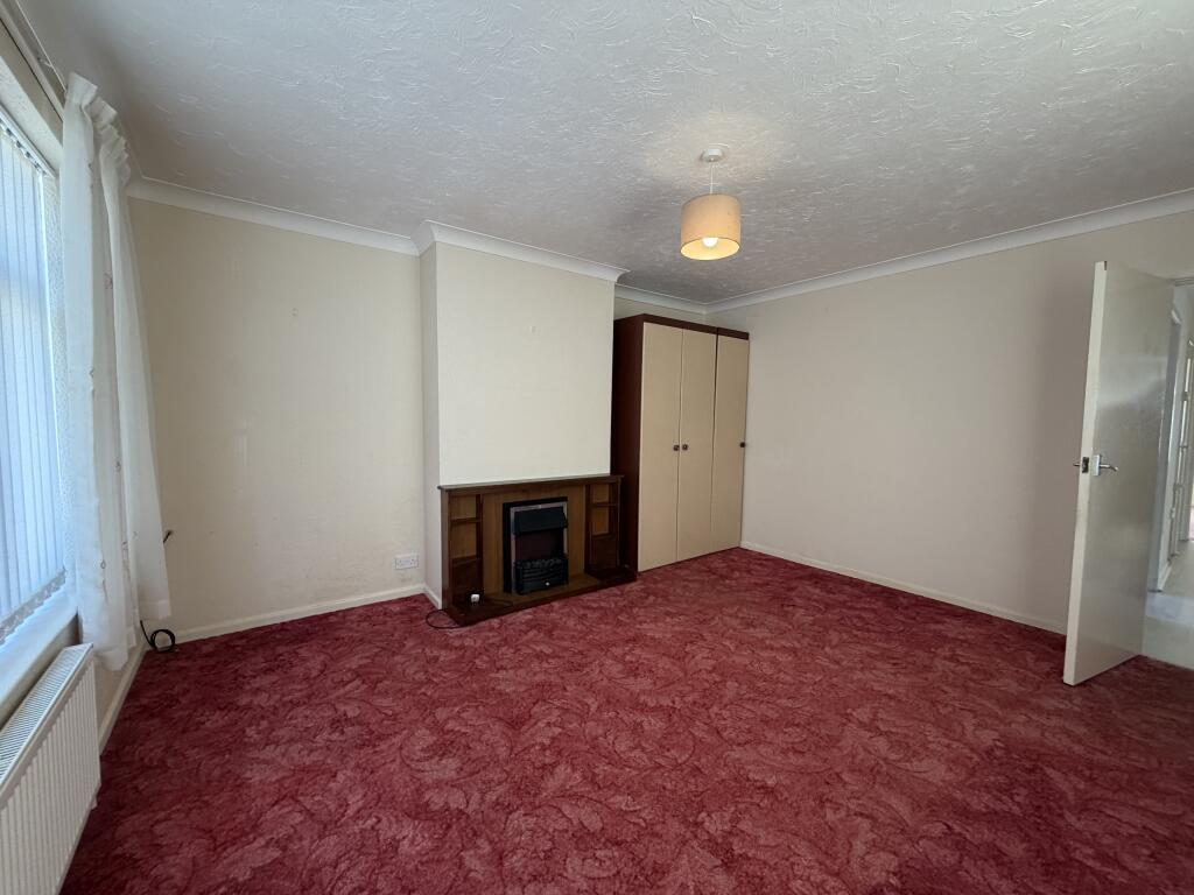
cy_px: 448
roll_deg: -0.1
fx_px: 483
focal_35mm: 14
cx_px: 597
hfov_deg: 102.1
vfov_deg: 85.7
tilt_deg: -3.3
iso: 250
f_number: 2.2
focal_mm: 2.22
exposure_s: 1/121
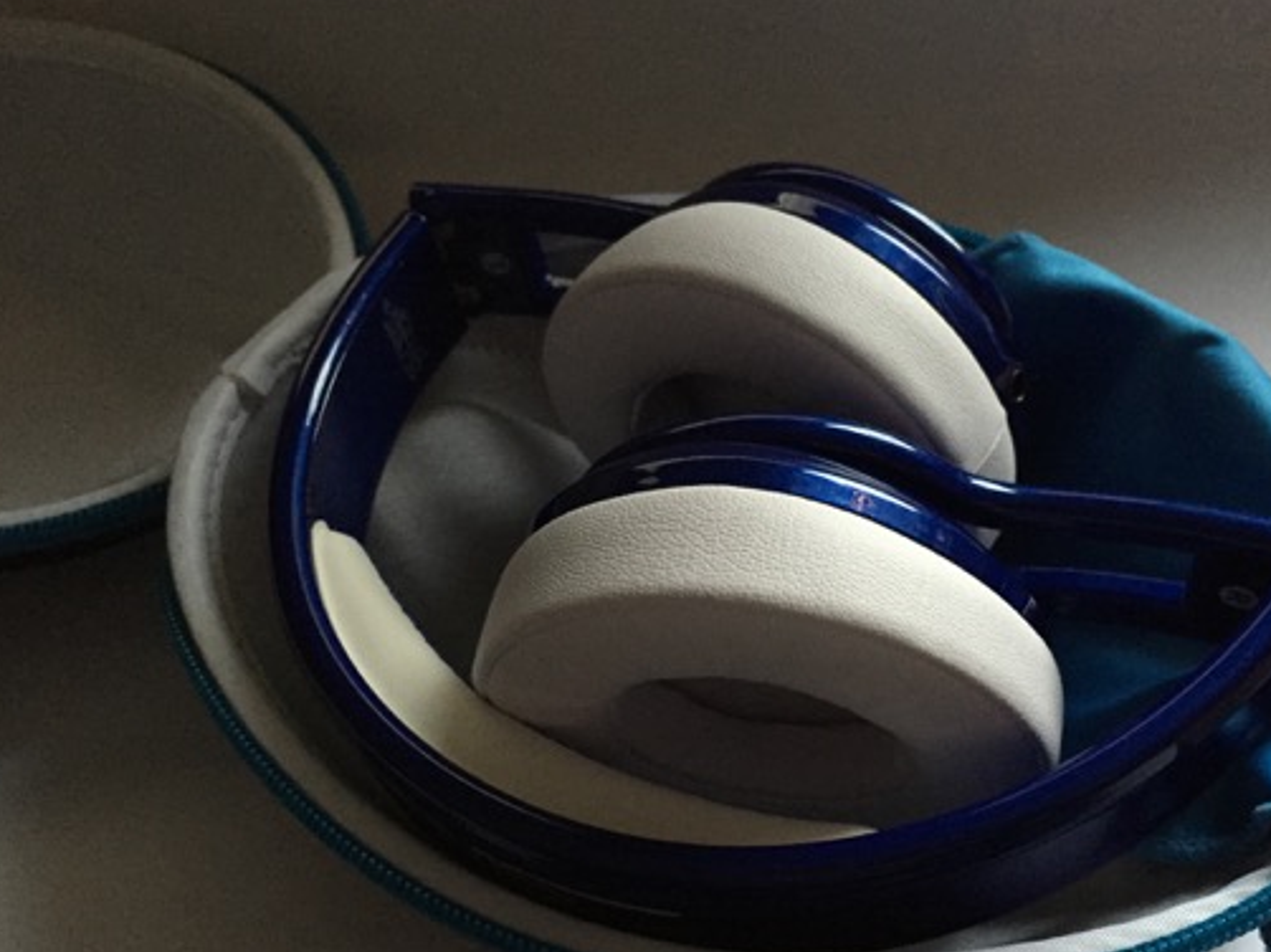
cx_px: 792
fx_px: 1358
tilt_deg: -49.0
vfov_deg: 38.4
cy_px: 598
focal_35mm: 37
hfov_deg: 49.7
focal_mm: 4.15
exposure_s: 1/15
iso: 250
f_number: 2.2
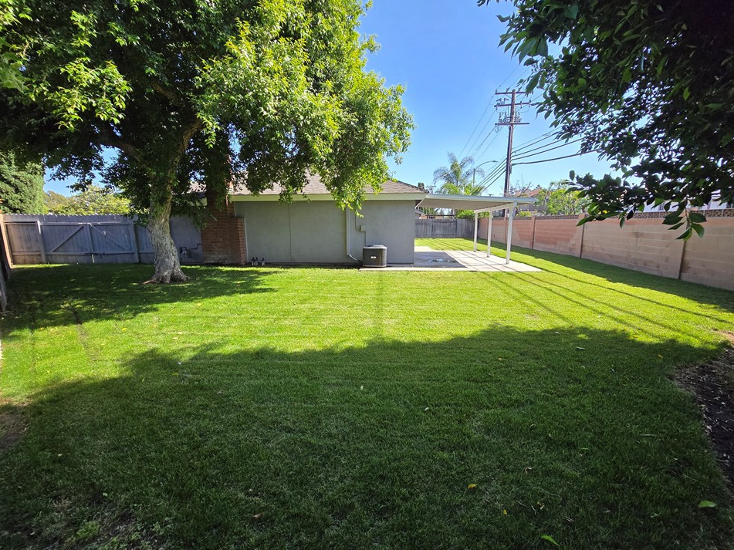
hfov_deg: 102.0
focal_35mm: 14
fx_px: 297
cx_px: 378
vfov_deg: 85.6
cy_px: 282
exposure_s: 1/2000
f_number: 2.2
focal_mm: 2.2
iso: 125
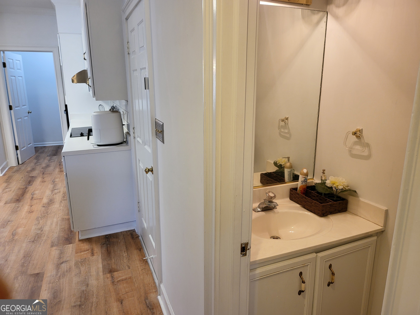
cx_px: 210
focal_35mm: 24
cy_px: 158
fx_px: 291
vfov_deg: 56.8
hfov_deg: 71.6
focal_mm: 5
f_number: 1.8
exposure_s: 1/60
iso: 200
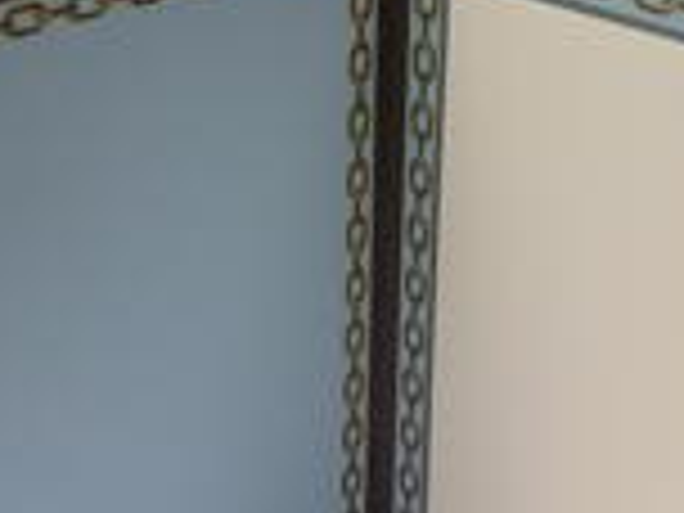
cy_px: 414
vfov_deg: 17.0
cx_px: 387
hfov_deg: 22.7
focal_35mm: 86
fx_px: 1699
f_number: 3.3
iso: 80
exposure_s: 1/30
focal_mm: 5.2
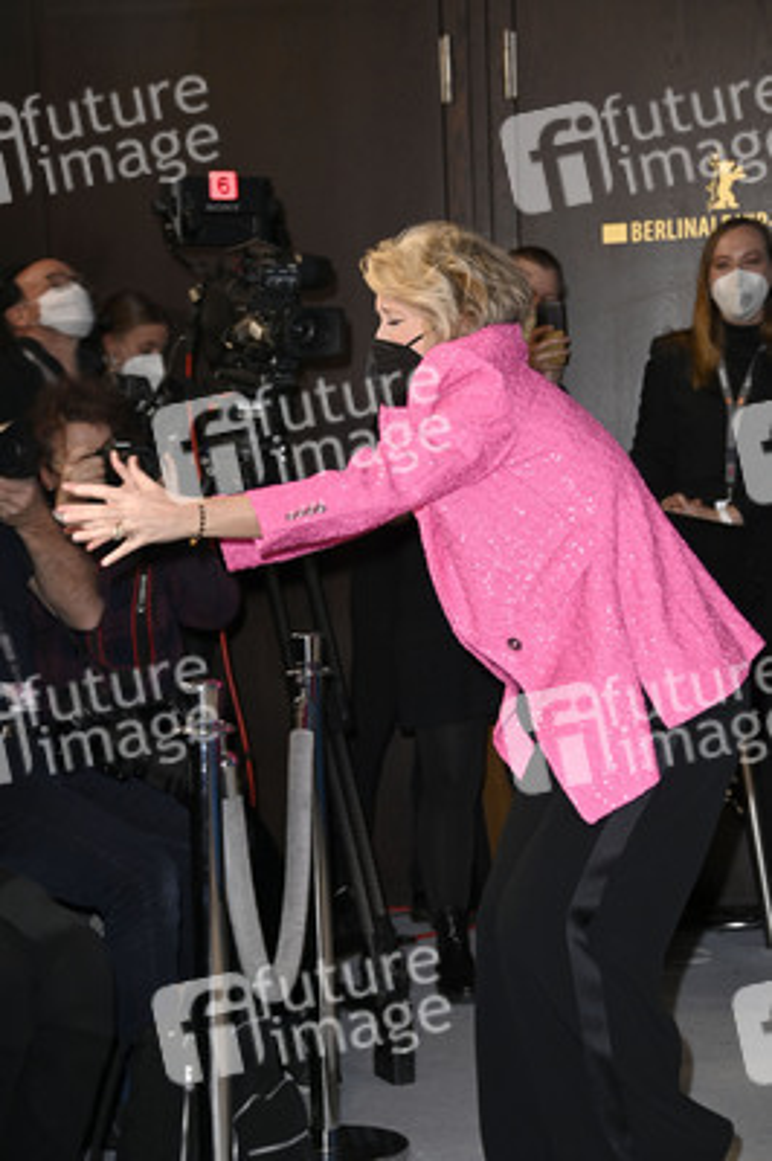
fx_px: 2900
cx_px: 386
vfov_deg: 22.6
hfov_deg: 15.2
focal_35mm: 90
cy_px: 580
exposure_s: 1/200
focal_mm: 90
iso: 1000
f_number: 5.6
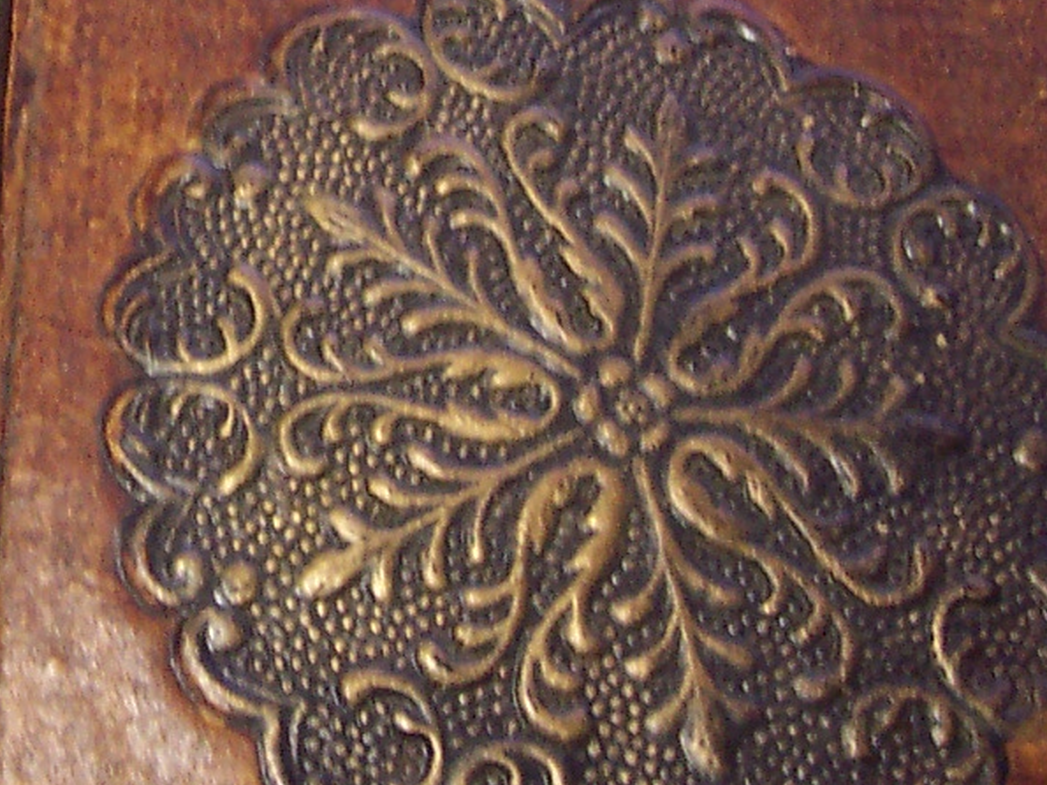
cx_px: 143
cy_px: -9
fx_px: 3115
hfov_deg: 18.8
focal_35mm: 103
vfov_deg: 14.1
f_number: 2.8
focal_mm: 5.6
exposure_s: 1/30
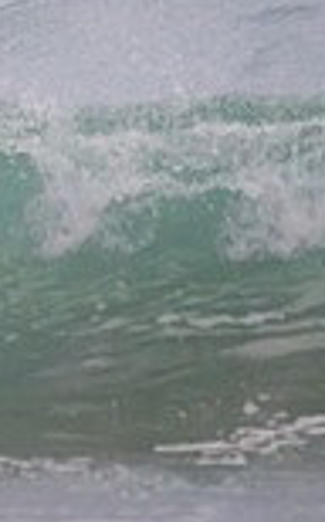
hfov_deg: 0.6
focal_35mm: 2360
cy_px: -150
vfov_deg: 0.9
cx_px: -653
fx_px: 33508
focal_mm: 500
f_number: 5.6
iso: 1250
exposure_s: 1/2000
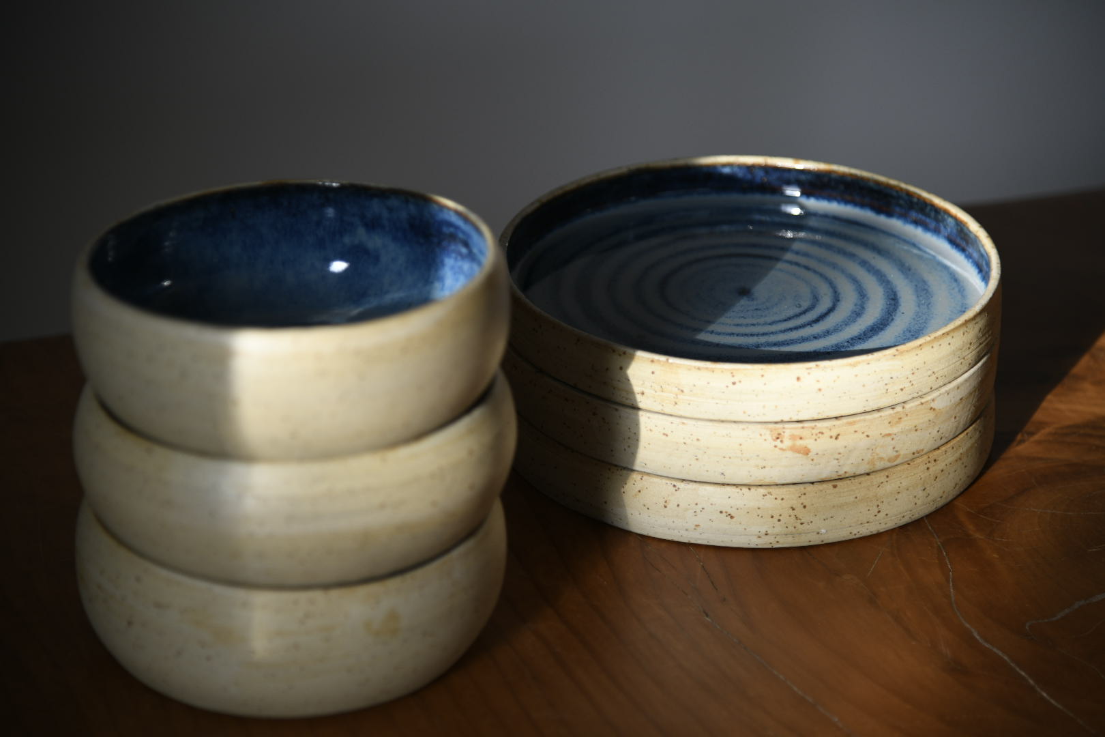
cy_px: 368
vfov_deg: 12.5
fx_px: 3376
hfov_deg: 18.6
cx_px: 552
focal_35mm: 110
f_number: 4
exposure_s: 1/200
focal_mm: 110
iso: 400
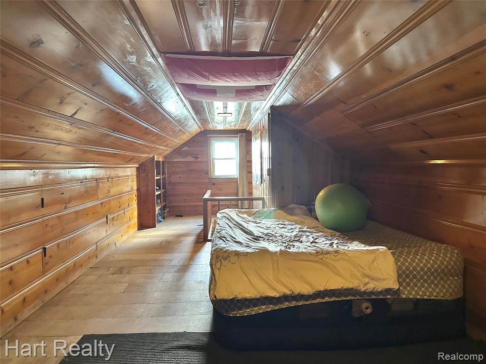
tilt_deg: -3.5
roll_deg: +0.7
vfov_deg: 56.8
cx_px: 243
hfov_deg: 71.6
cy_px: 182
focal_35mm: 24
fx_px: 337
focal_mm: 6.86
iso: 800
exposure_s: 1/40
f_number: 1.78
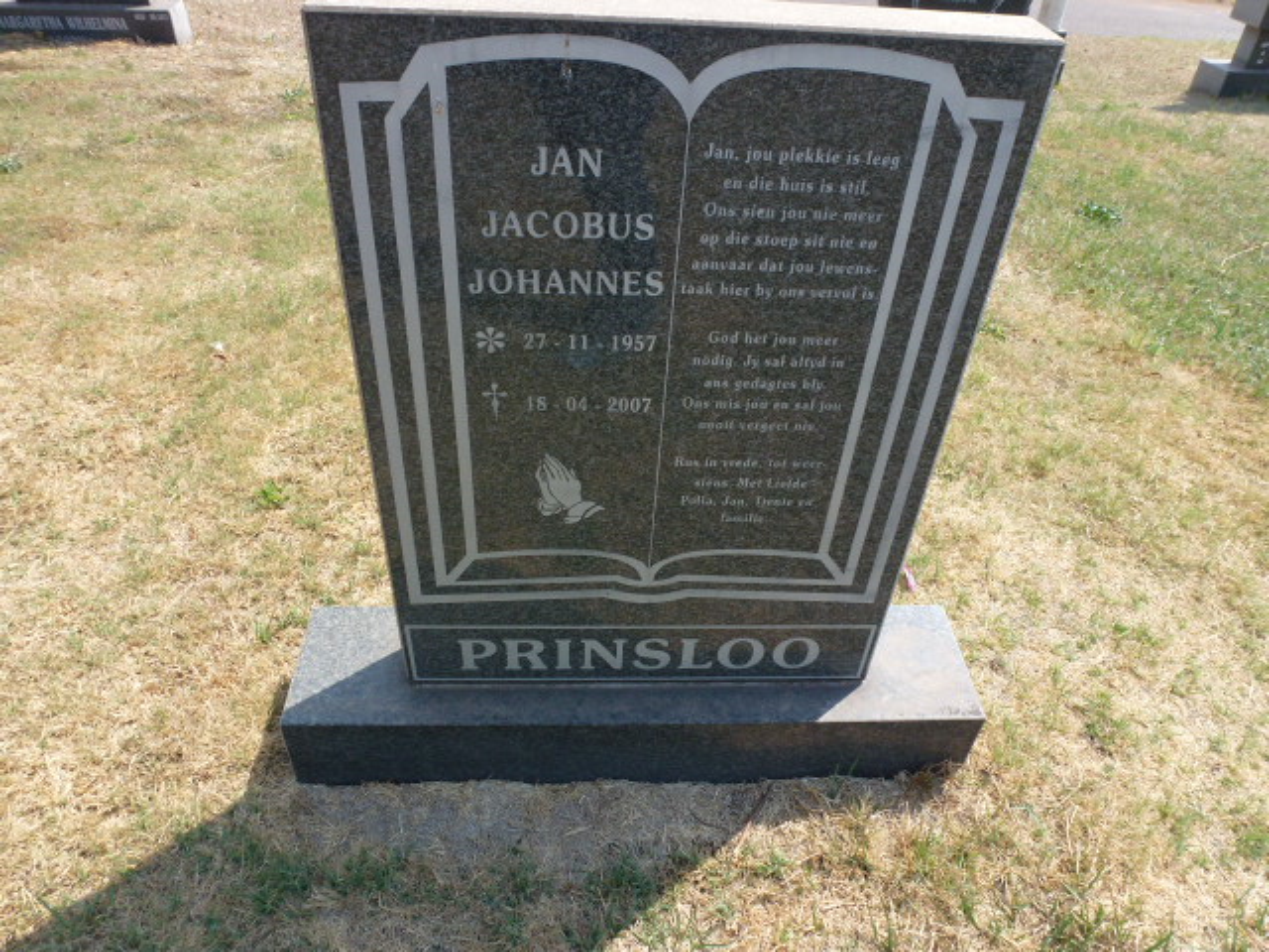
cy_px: 476
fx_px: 880
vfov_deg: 56.8
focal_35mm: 24
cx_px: 634
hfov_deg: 71.6
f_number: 4
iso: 100
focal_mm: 4.3
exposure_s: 1/320
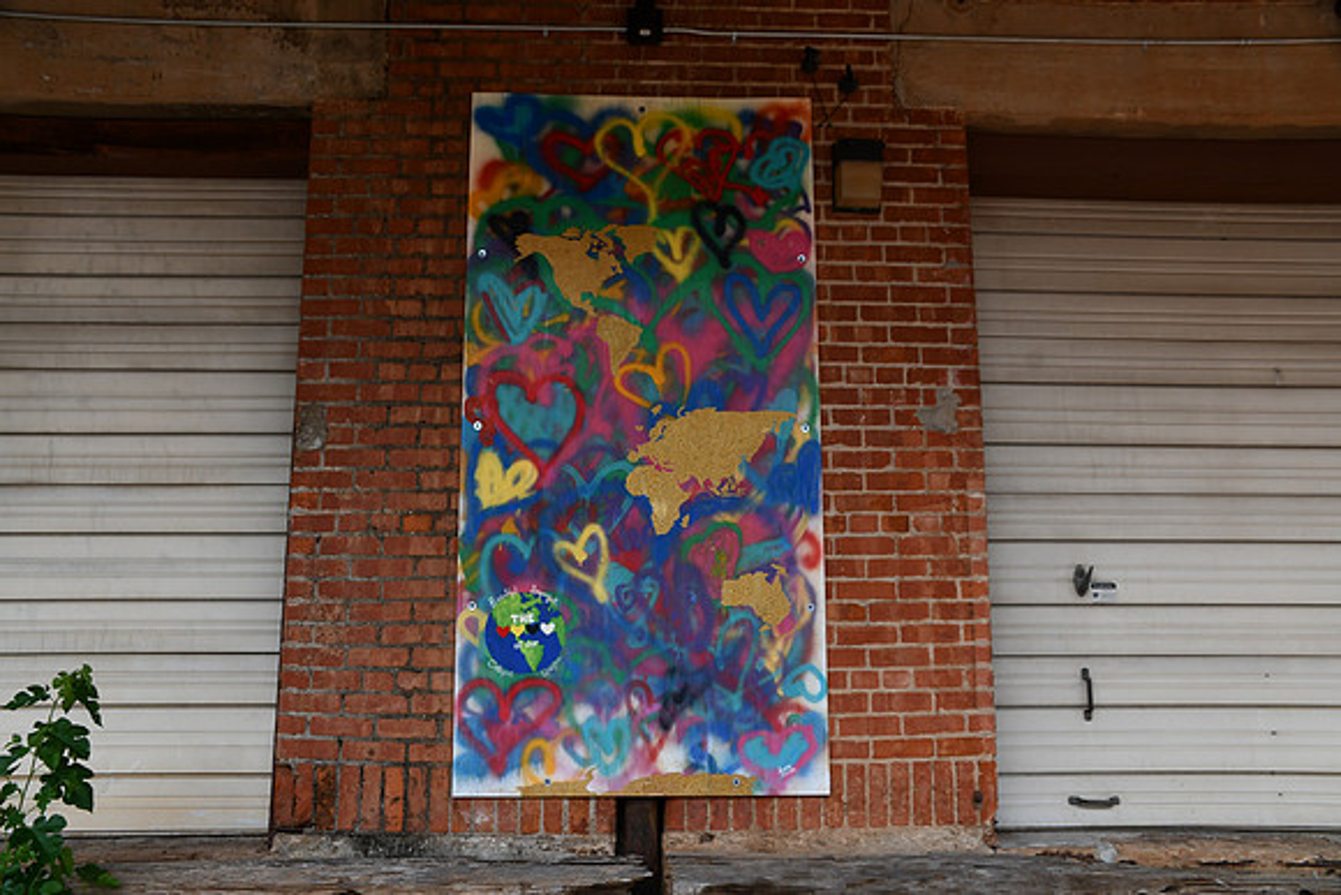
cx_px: 670
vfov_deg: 40.0
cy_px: 448
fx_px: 1229
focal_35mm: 33
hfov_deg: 57.2
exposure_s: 1/250
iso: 160
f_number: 8
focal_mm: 22
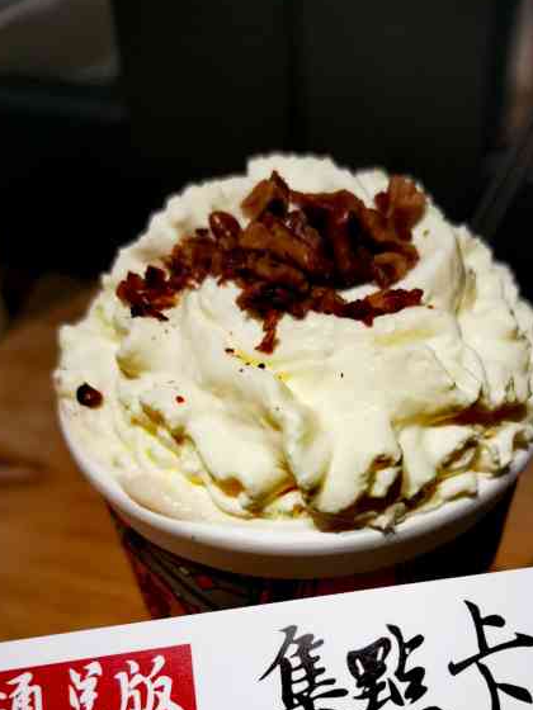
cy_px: 536
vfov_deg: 40.8
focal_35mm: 45
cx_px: 352
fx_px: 924
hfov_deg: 31.9
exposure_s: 1/100
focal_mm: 5.58
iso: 250
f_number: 1.8
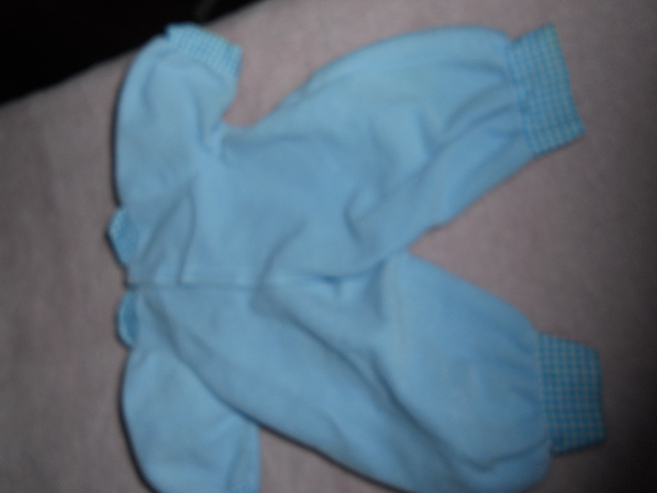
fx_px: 607
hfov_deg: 56.8
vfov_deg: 44.2
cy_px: 246
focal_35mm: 32
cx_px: 328
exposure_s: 1/25
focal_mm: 5.8
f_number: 8.8
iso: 80
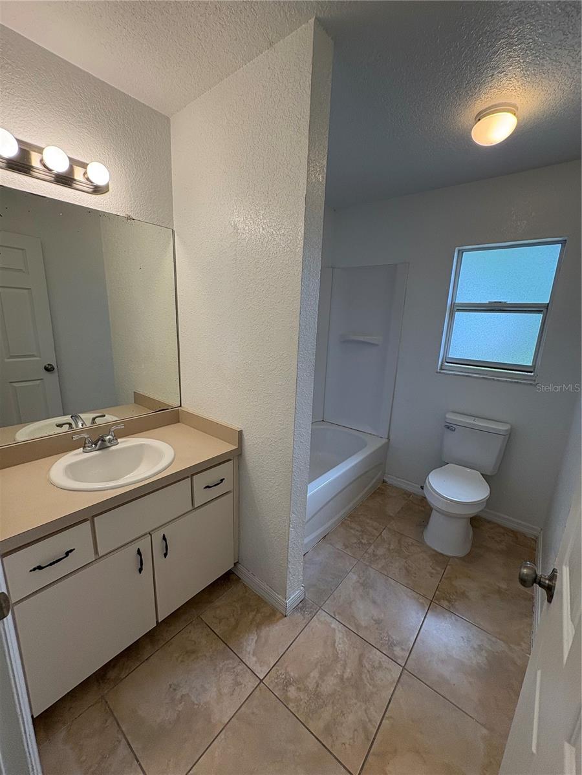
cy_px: 388
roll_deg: -1.8
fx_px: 314
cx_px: 291
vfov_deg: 102.1
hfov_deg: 85.7
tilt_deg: -12.4
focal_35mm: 14
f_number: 2.2
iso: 100
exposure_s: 1/120
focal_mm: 2.22
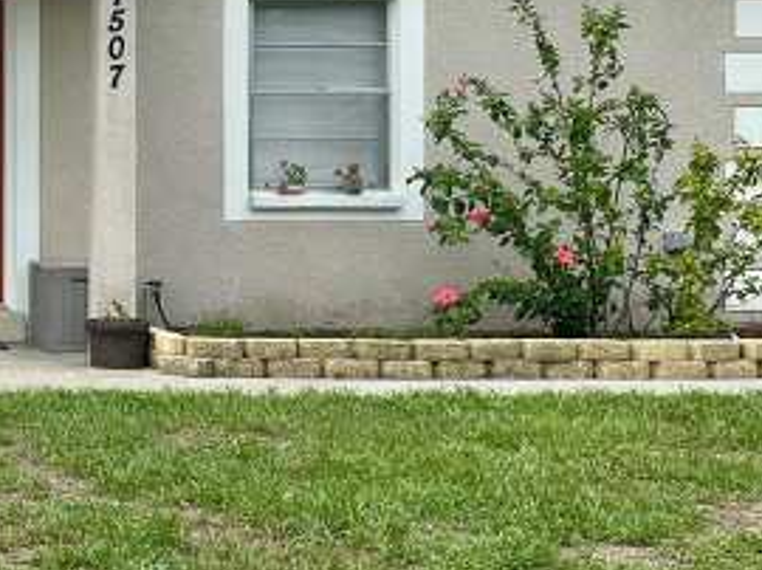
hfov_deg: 24.3
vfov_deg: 20.6
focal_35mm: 71
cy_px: 174
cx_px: -209
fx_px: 1562
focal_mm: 6.86
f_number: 1.78
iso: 80
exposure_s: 1/4016
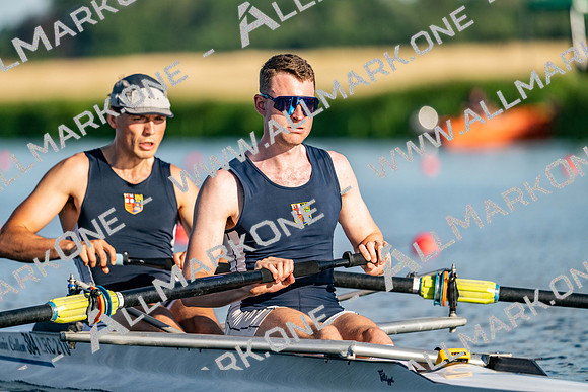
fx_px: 6535
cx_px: 294
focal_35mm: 400
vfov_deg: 3.4
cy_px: 196
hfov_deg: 5.2
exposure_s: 1/2500
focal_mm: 400
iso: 320
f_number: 4.5
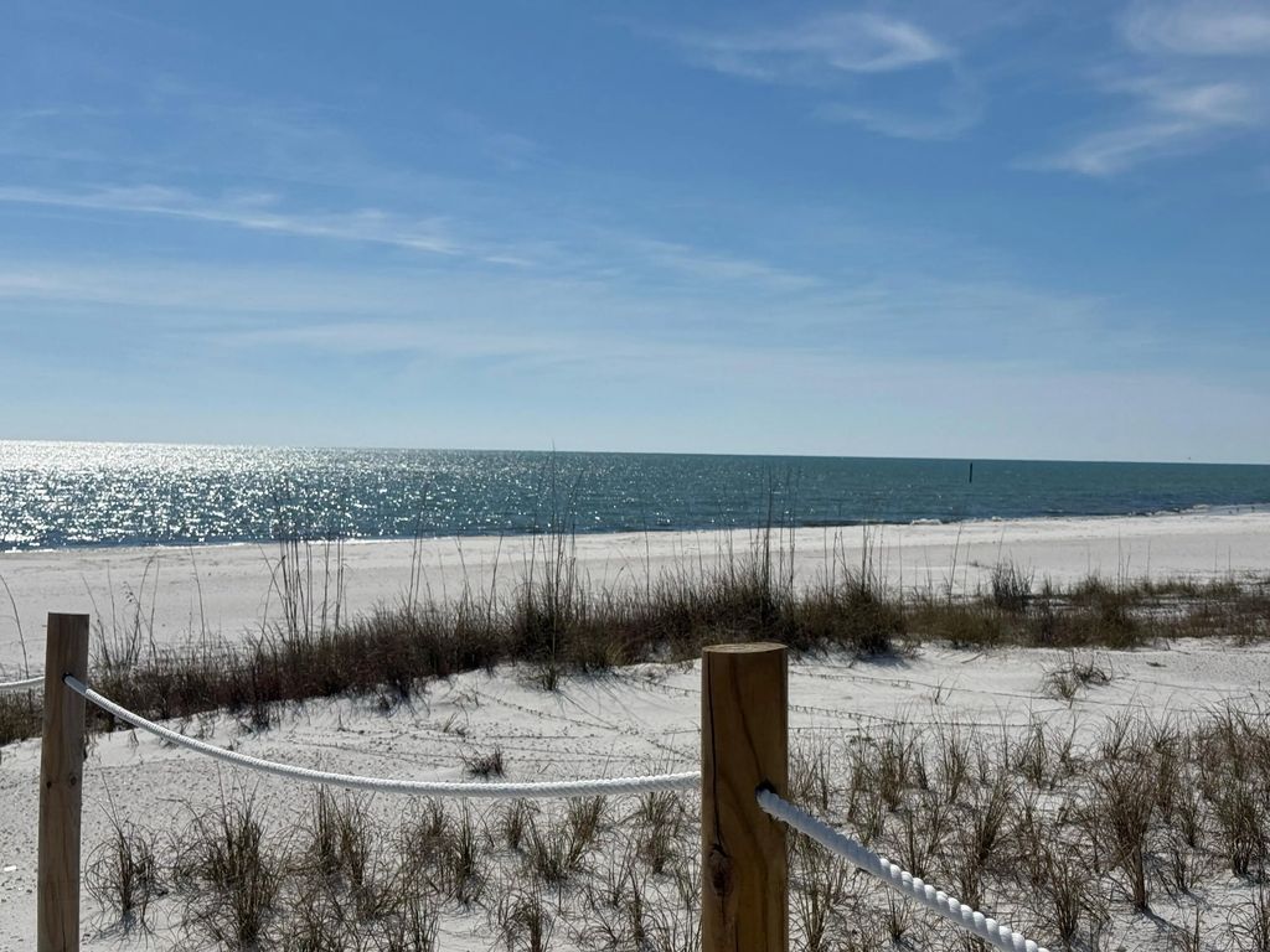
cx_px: 635
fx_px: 1761
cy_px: 476
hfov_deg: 39.7
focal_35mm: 48
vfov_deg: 30.3
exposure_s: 1/16129
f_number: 1.78
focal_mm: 6.76
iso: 50
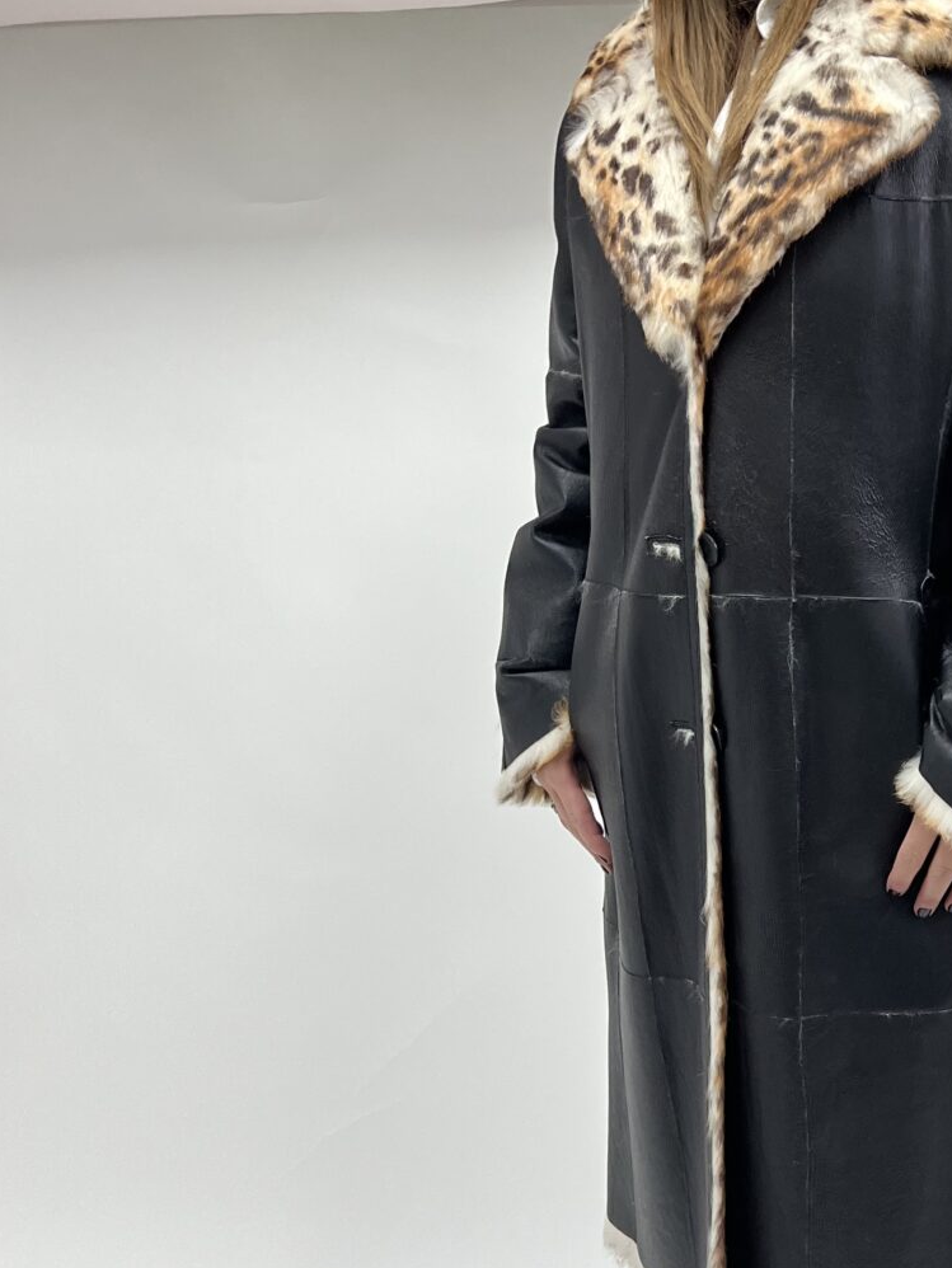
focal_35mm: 50
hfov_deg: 28.0
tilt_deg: -11.3
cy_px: 629
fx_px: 1833
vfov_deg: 38.2
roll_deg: -0.6
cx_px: 868
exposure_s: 1/121
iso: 125
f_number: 1.5
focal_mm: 5.7
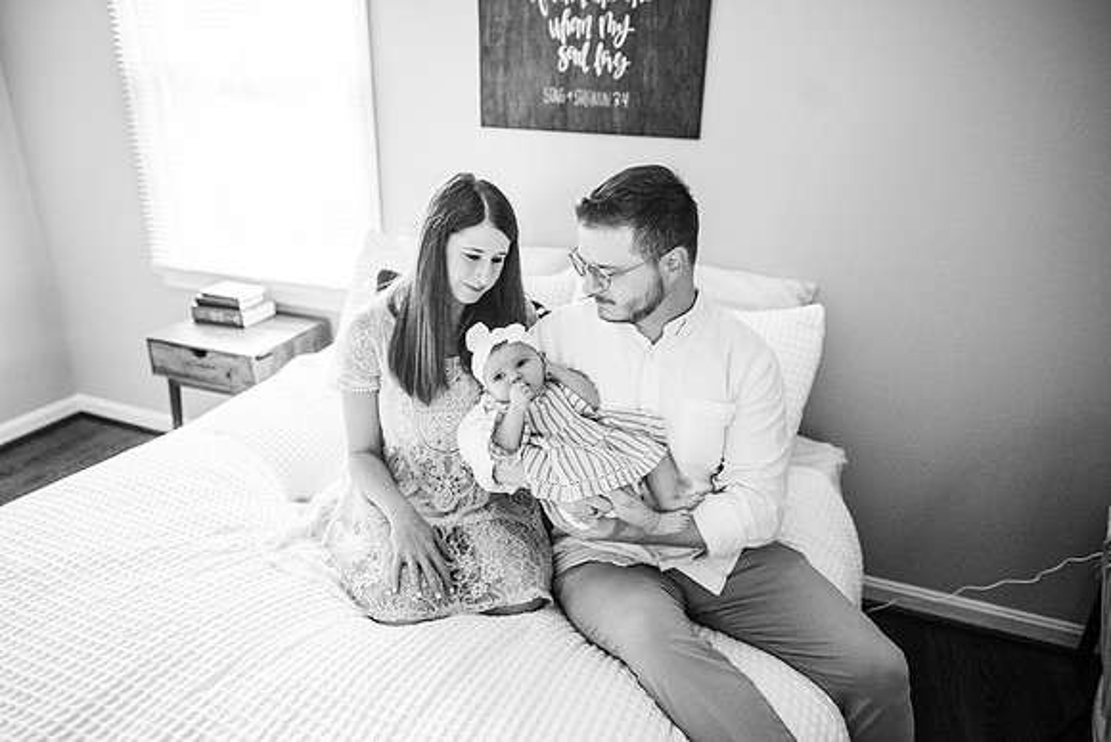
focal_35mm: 24
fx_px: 741
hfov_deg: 73.7
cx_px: 556
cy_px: 371
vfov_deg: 53.2
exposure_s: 1/200
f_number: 2.5
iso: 1250
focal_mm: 24
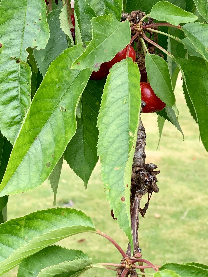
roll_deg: +1.3
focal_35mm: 114
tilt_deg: +0.1
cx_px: 44
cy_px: -21
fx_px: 913
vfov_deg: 16.8
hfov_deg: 12.9
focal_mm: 6
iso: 16
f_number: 2.4
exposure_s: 1/102
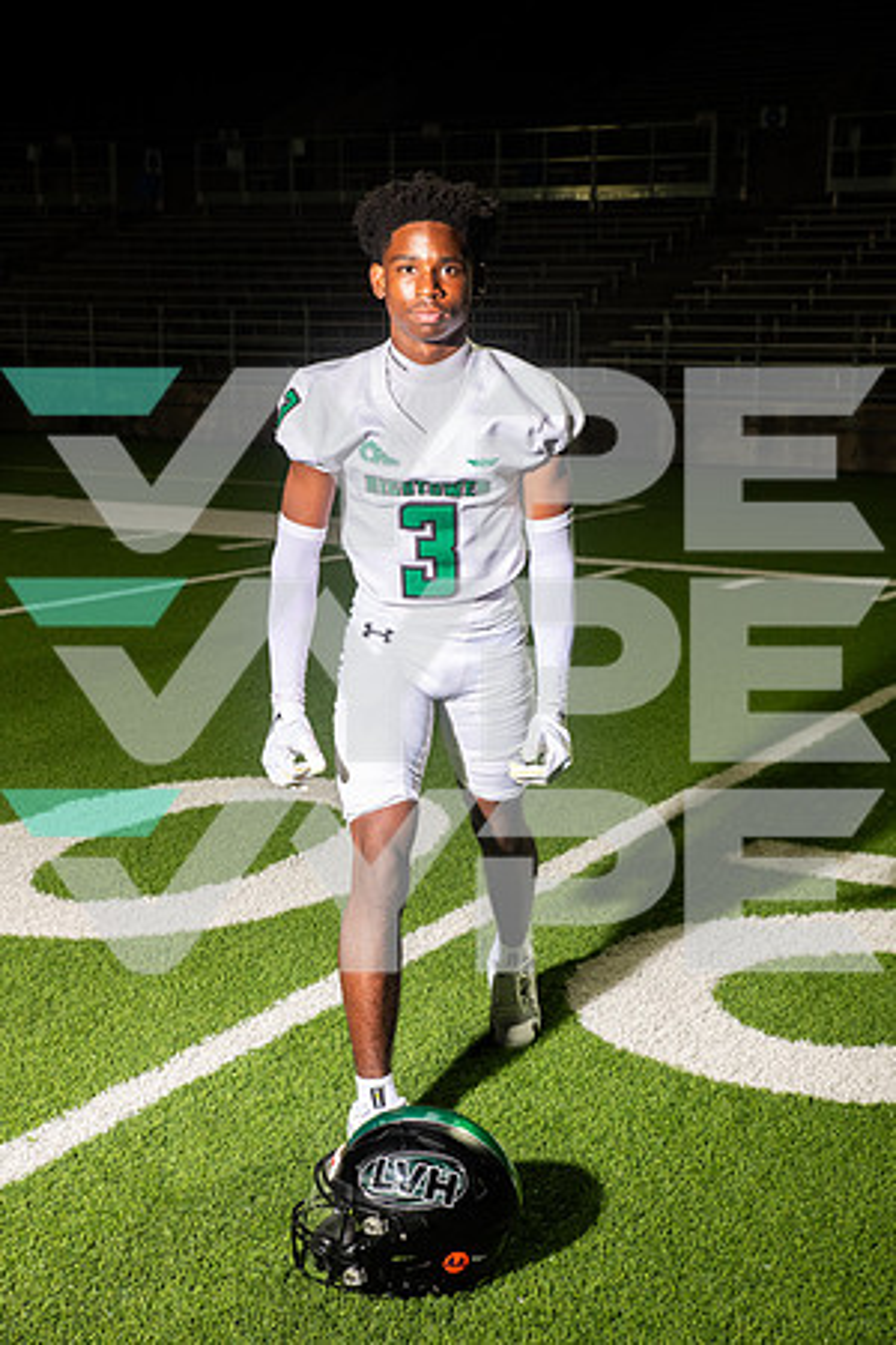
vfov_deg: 38.2
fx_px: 1941
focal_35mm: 52
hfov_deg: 26.0
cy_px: 672
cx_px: 448
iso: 1000
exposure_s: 1/400
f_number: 7.1
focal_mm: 52
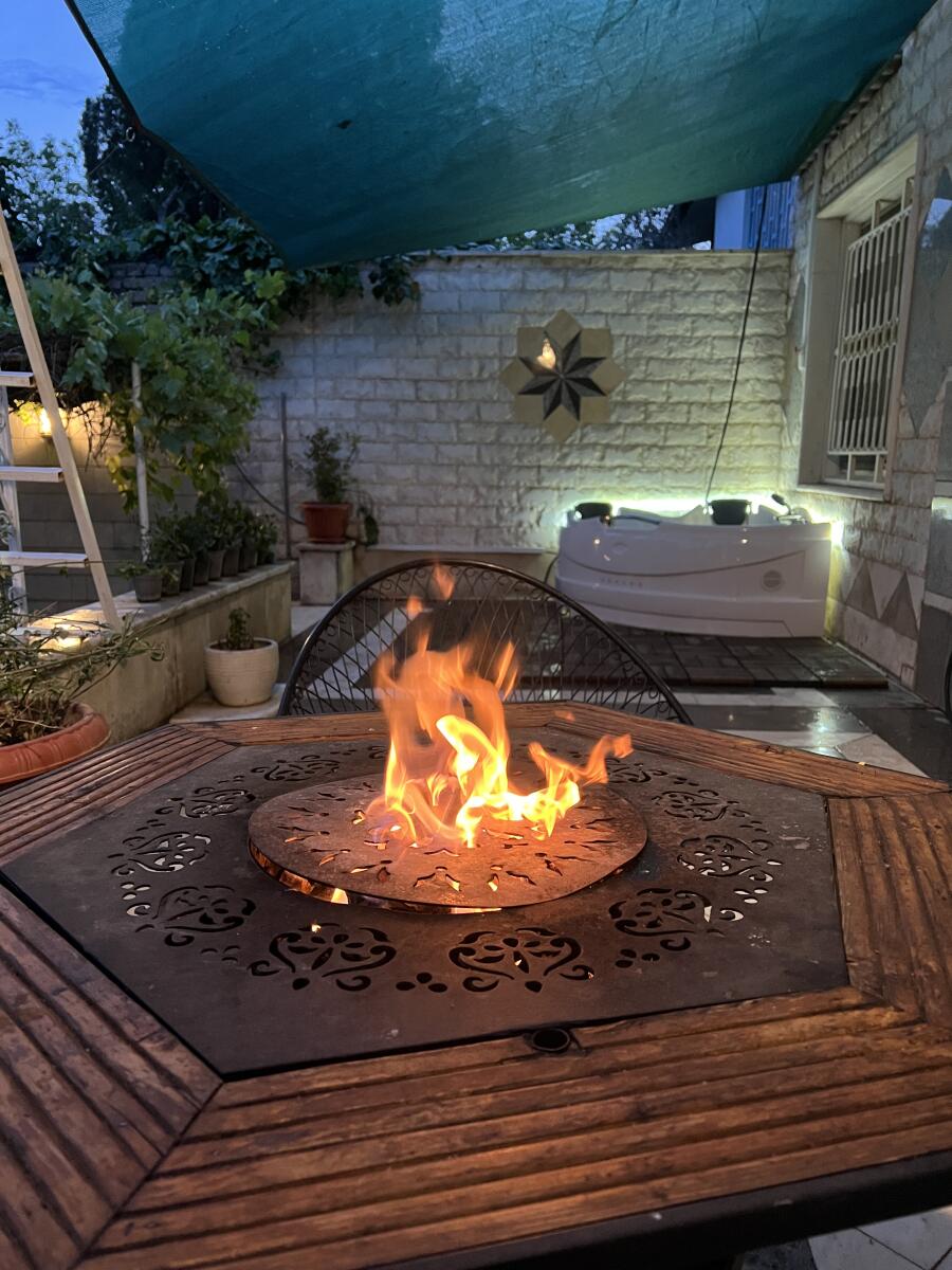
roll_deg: -0.3
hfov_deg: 53.1
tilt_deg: -9.6
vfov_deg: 67.3
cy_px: 635
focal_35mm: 26
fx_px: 953
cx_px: 476
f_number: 1.5
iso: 500
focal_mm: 5.7
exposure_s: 1/33
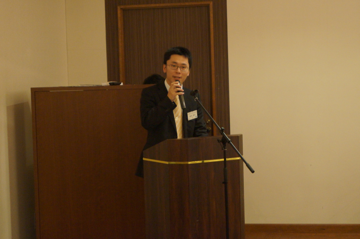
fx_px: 824
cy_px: 120
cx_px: 180
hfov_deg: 24.6
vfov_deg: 16.5
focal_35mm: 82
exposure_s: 1/30
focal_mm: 55
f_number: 5.6
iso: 3200
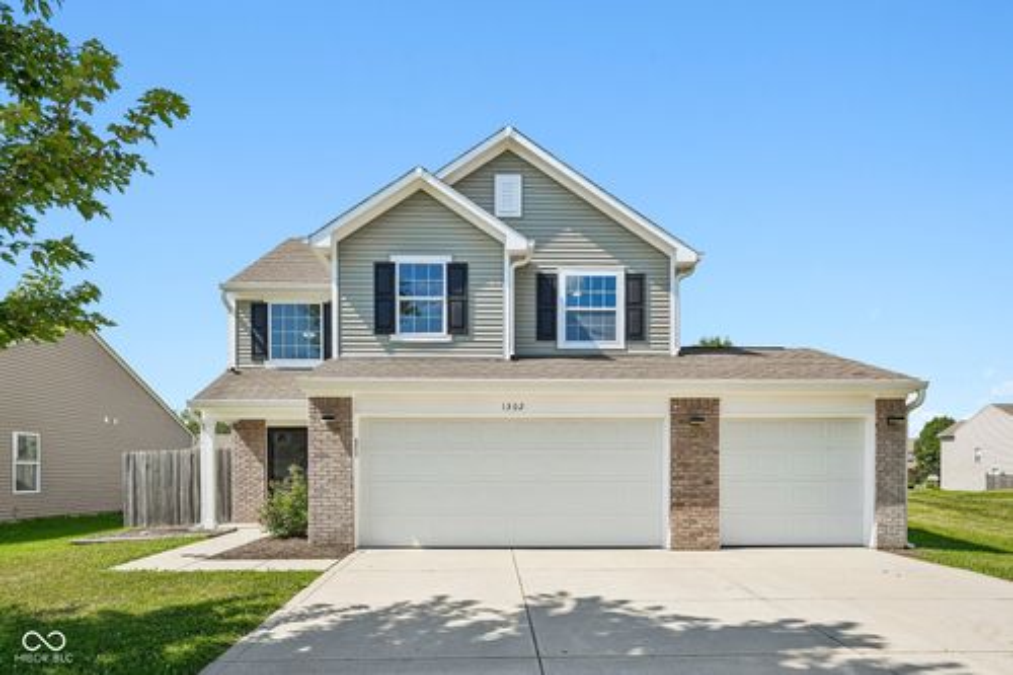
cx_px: 506
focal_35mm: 22
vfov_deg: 57.2
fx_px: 619
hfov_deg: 78.6
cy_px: 338
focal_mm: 22
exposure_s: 1/320
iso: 100
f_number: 8
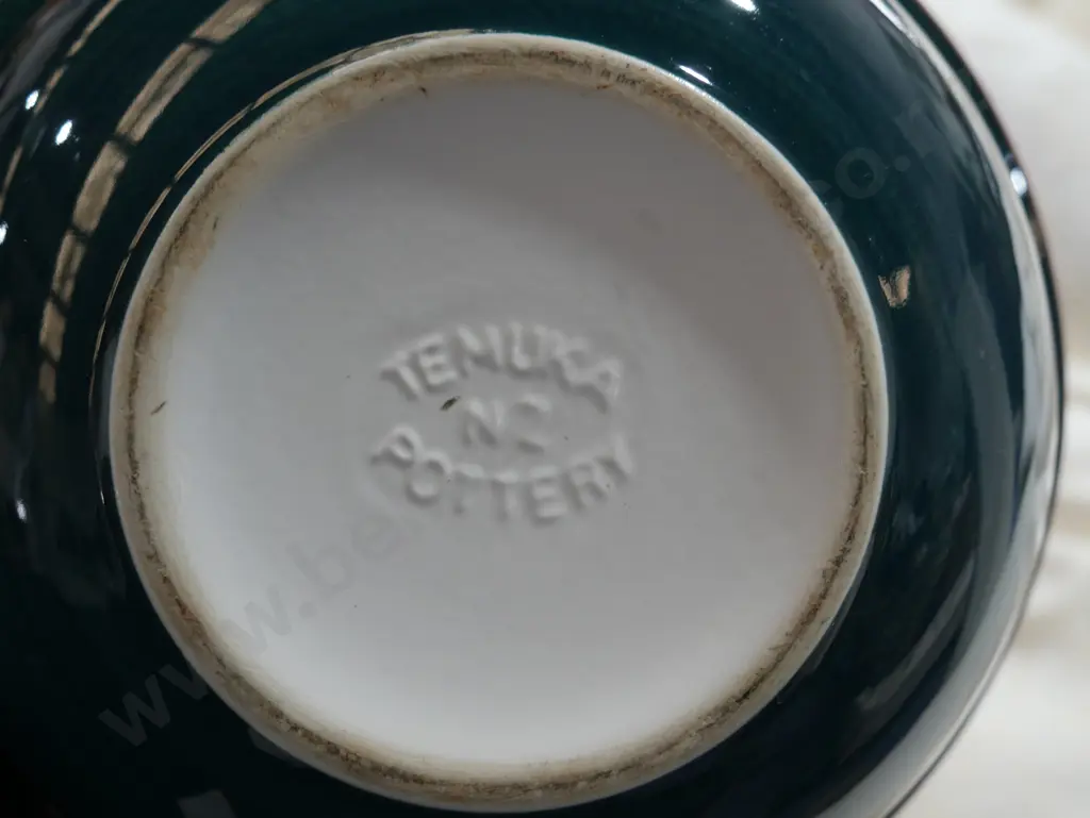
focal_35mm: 40
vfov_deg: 36.0
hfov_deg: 46.8
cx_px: 545
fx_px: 1260
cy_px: 409
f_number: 4.4
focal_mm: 20
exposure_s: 1/60
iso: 400
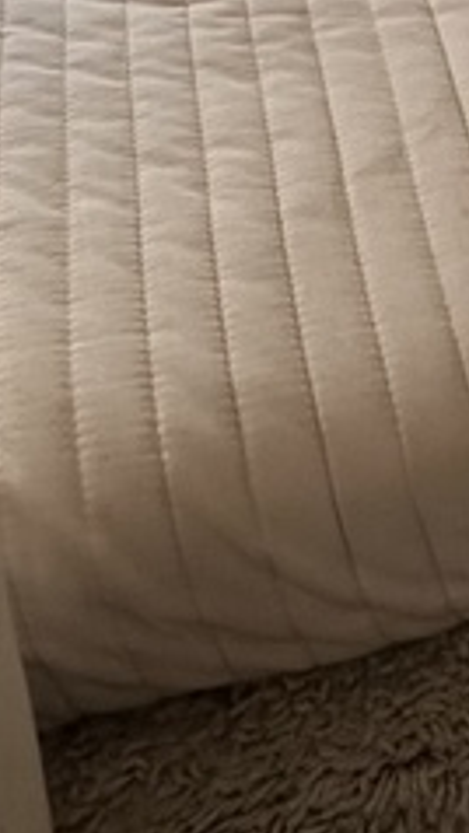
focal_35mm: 77
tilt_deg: -19.9
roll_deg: +3.1
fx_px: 1701
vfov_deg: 21.1
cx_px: 749
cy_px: -556
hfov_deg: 14.4
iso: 160
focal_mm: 2.22
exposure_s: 1/99
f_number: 2.2
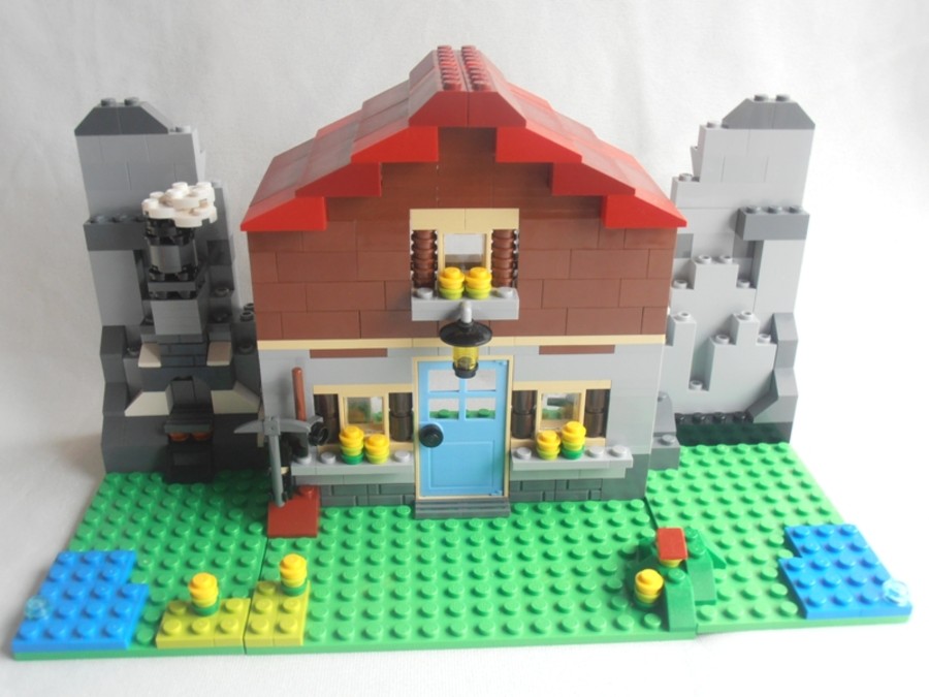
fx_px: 993
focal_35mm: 37
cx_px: 464
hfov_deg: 50.1
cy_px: 348
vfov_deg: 38.7
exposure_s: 1/3
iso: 125
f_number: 3.9
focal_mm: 6.61
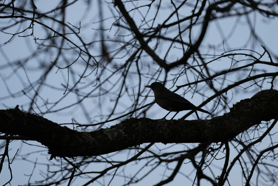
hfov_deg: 3.1
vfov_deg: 2.1
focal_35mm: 666
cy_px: 93
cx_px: 159
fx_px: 5145
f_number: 5.6
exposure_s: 1/1250
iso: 1600
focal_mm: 500
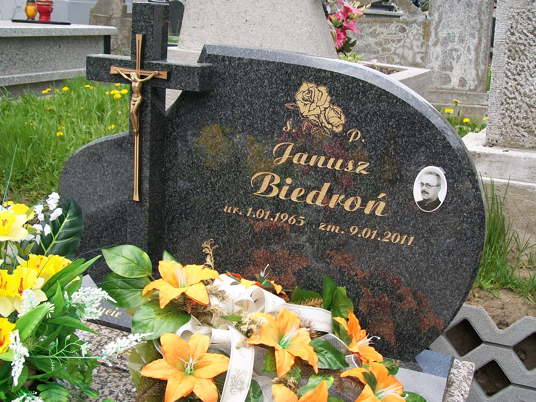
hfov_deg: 42.1
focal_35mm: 45
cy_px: 201
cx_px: 268
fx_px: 697
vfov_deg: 32.2
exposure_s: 1/400
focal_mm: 7.6
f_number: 3
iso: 80
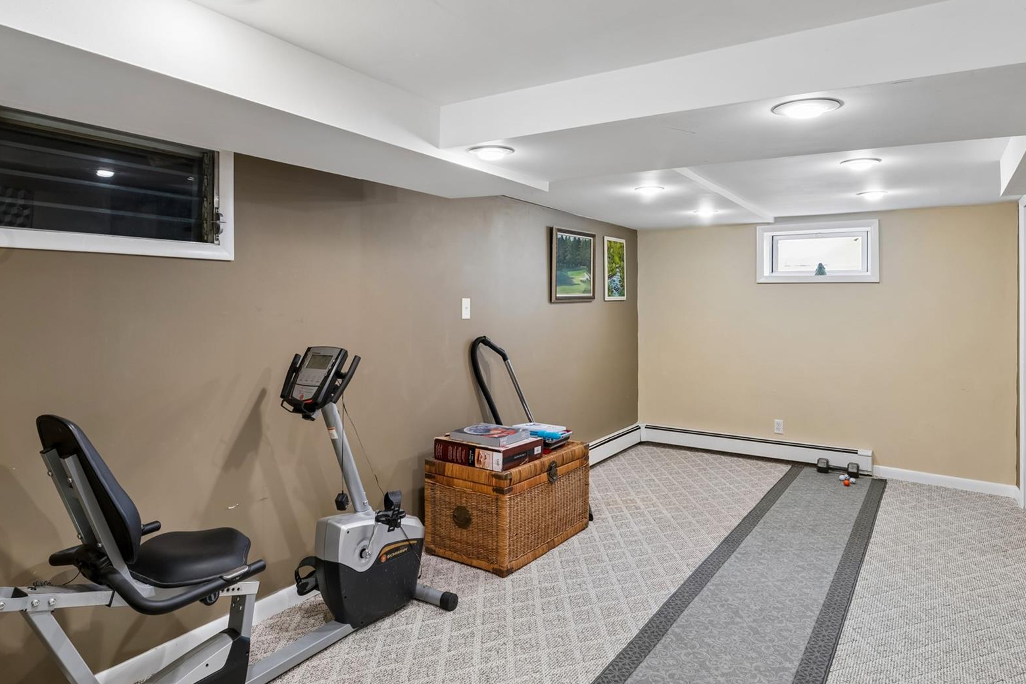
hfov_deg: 78.4
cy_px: 286
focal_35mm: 22
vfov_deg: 56.8
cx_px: 488
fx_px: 628
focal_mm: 16.8
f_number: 13
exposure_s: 1/2.5
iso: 400
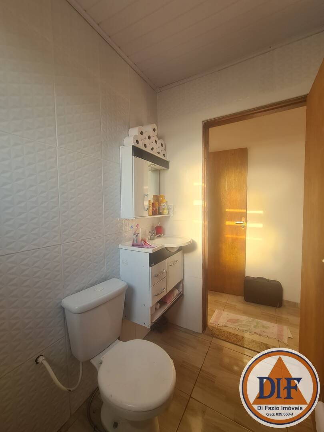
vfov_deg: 106.2
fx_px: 162
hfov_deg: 89.9
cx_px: 162
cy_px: 216
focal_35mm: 13
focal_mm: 2.2
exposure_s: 1/120
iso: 64
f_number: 2.2
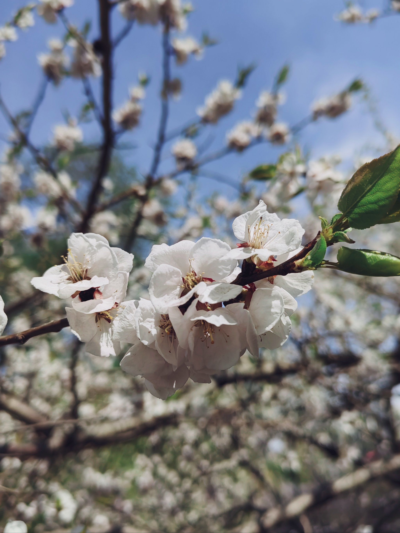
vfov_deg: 65.3
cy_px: 266
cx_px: 200
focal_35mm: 27
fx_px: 416
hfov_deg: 51.4
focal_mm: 5.52
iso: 50
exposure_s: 1/5000
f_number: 1.9
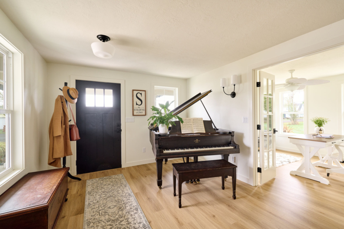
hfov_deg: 96.7
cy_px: 114
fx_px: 153
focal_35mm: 16
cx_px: 172
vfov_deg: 73.7
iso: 100
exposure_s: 2
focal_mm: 16
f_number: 8
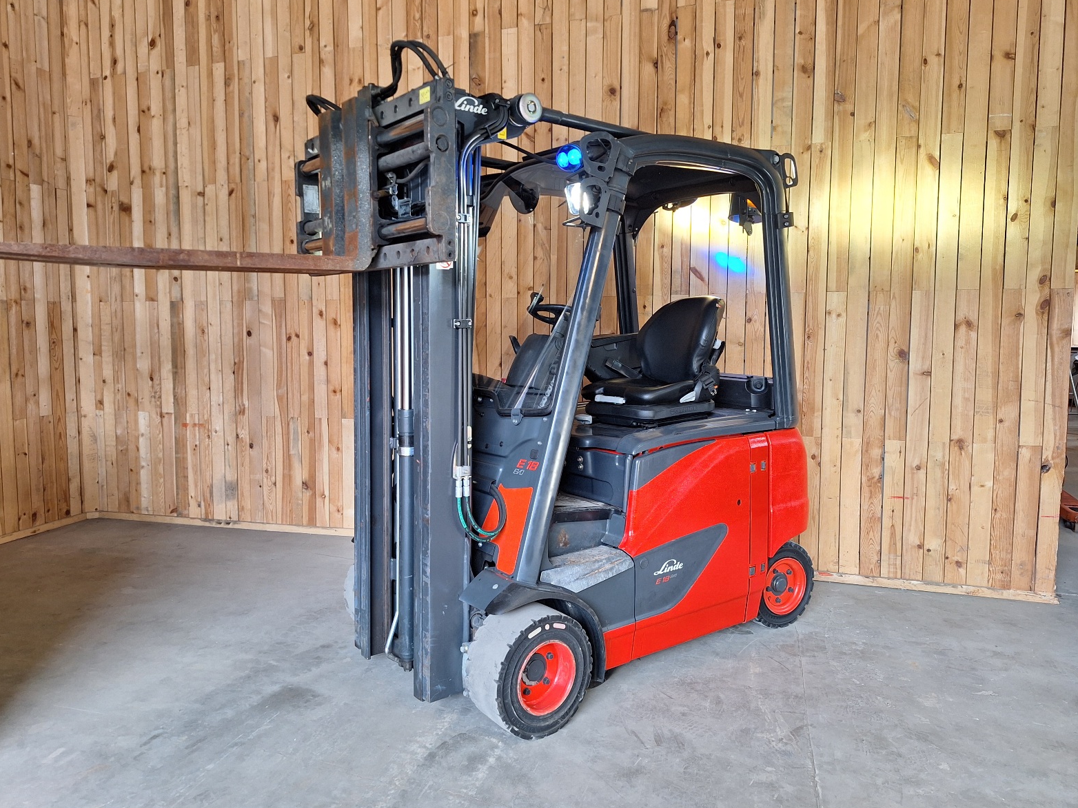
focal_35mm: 24
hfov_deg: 71.6
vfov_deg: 56.8
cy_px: 389
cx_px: 516
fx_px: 747
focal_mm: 5.54
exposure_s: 1/50
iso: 125
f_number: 1.8
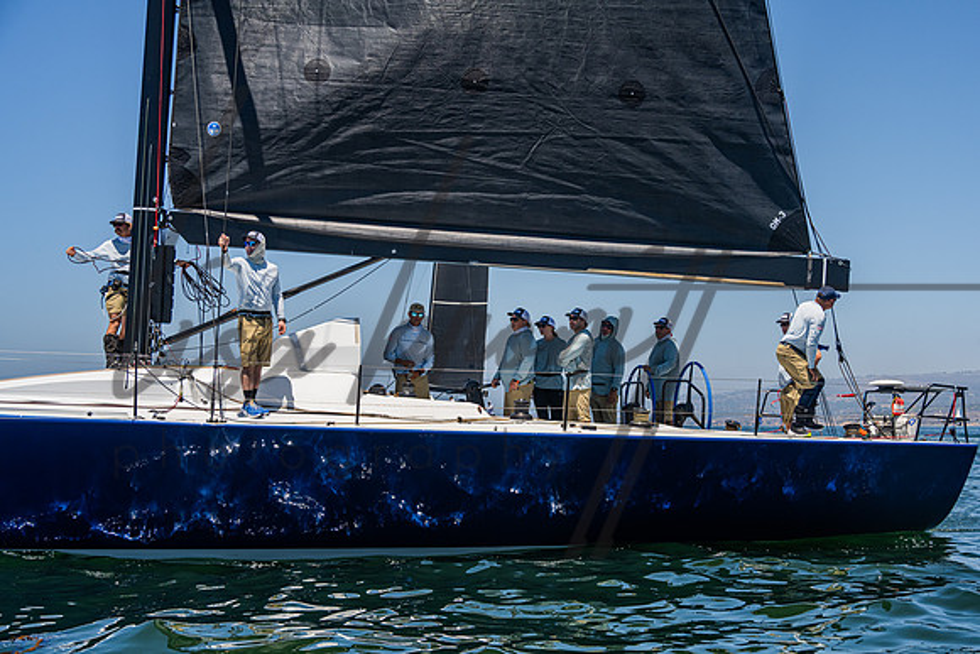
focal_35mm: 51
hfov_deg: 39.1
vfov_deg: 26.7
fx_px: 1378
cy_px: 331
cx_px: 525
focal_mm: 47
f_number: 8
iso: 400
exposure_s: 1/1600
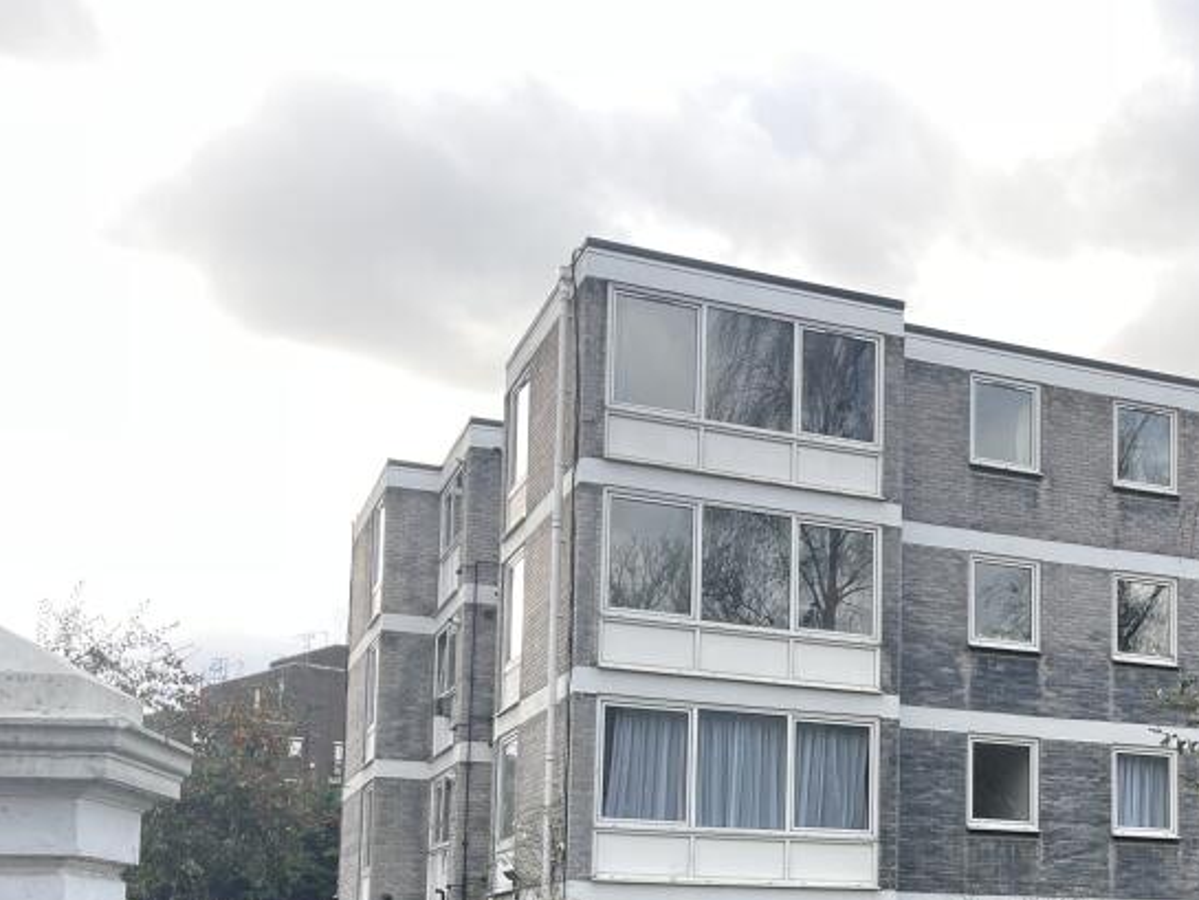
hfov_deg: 38.7
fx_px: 1628
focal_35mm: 47
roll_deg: -0.3
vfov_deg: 29.7
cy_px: 792
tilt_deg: +5.1
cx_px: 983
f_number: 1.6
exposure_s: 1/185
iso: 40
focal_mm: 5.1
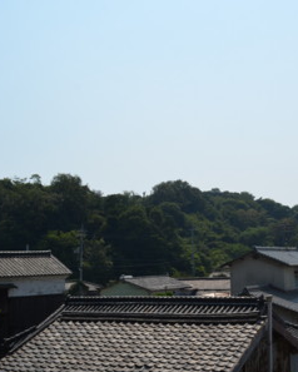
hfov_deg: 27.9
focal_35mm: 51
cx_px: 299
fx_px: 562
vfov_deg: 36.4
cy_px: 239
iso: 100
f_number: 10
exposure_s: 1/400
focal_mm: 18
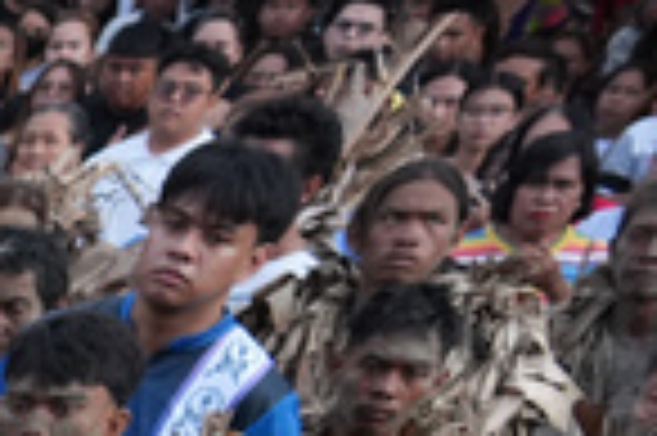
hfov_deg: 8.8
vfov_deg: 7.2
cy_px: 1326
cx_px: -1593
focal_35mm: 168
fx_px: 3063
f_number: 4.5
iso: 1000
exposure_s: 1/1600
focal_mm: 24
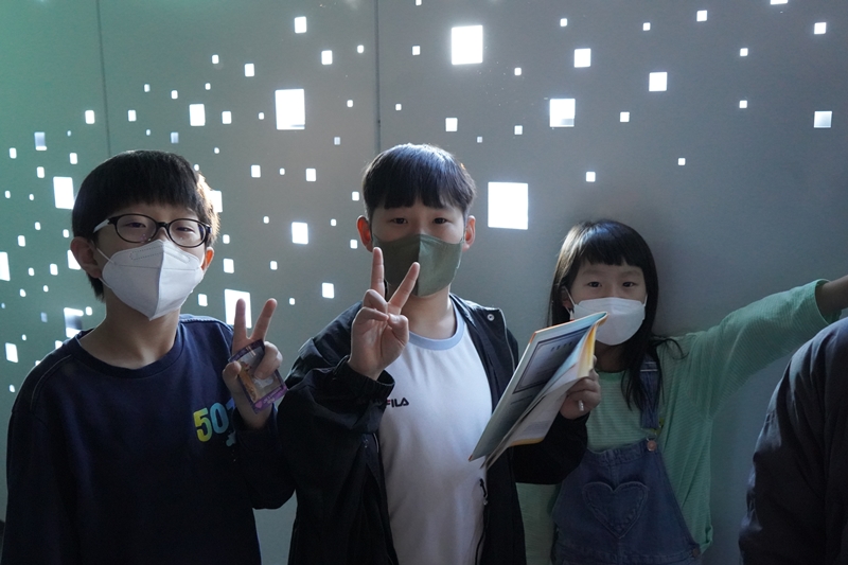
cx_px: 424
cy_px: 282
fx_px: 824
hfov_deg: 54.4
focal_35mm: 35
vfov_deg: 37.8
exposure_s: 1/60
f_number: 4
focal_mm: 35
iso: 12800
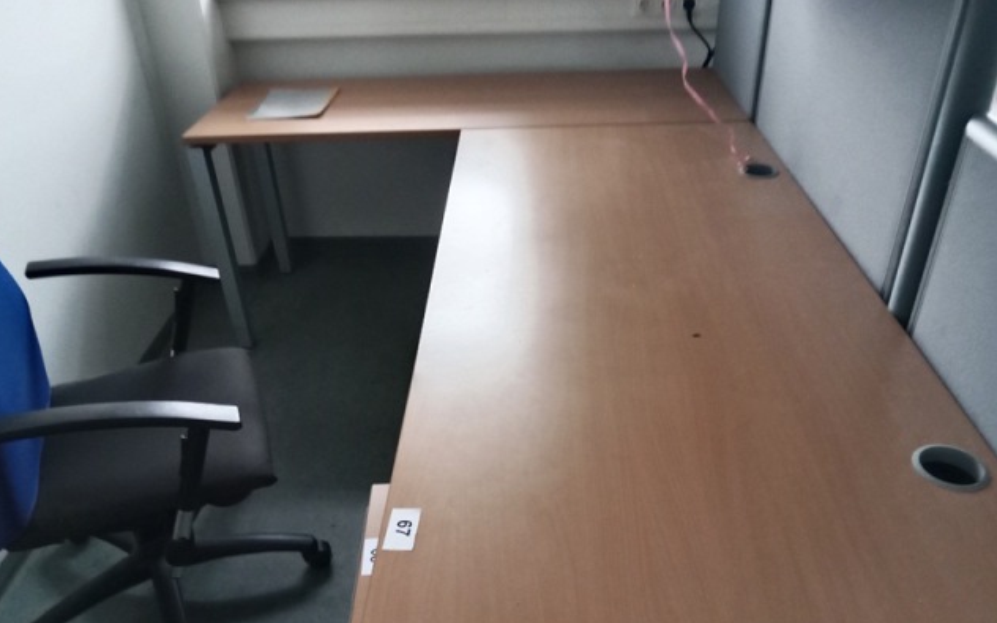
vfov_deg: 42.9
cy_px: 375
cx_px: 494
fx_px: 788
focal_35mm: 29
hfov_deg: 64.6
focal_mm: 3.65
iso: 766
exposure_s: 1/20
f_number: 2.2
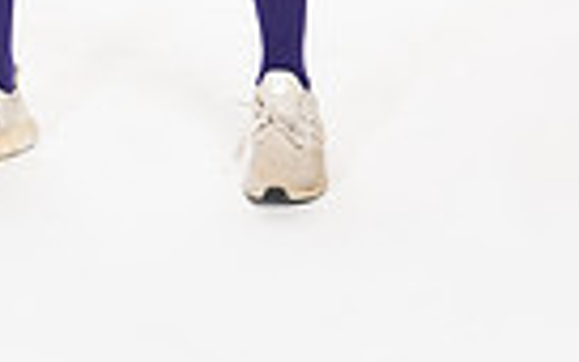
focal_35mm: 168
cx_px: 128
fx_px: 2651
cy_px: -498
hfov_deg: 12.4
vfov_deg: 7.3
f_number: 5.6
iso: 250
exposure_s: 1/250
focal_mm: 50
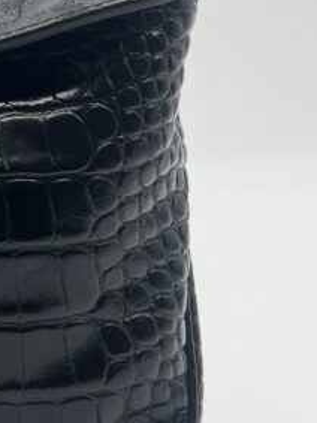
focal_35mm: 94
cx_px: -176
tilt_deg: -7.9
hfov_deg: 14.5
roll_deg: +0.5
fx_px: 1149
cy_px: 112
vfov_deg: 20.7
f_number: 1.5
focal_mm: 5.7
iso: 32
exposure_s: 1/102
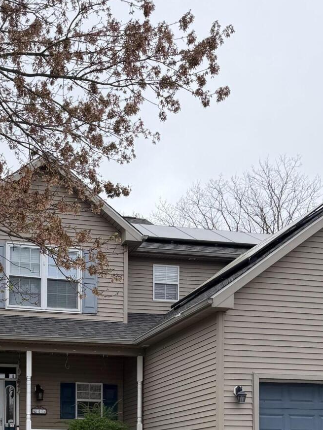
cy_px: 439
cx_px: 52
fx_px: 684
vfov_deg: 32.0
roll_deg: -0.5
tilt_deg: +2.8
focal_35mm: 55
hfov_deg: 26.0
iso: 80
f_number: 1.78
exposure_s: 1/2299
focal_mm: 6.76
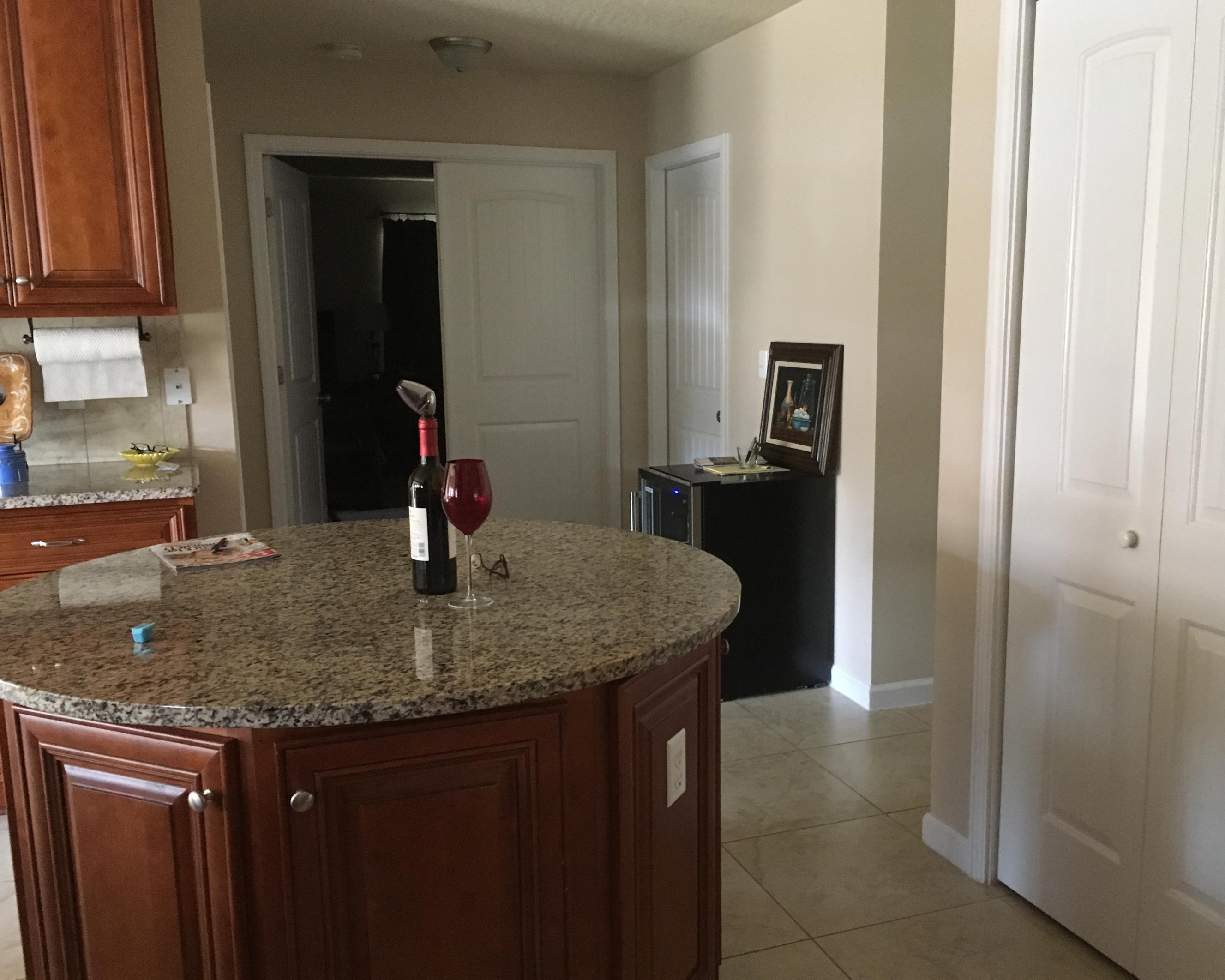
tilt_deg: -8.4
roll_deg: +0.2
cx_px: 672
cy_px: 512
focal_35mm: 32
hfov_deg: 55.6
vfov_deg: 45.8
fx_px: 1160
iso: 200
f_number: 2.2
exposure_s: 1/15
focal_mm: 4.15
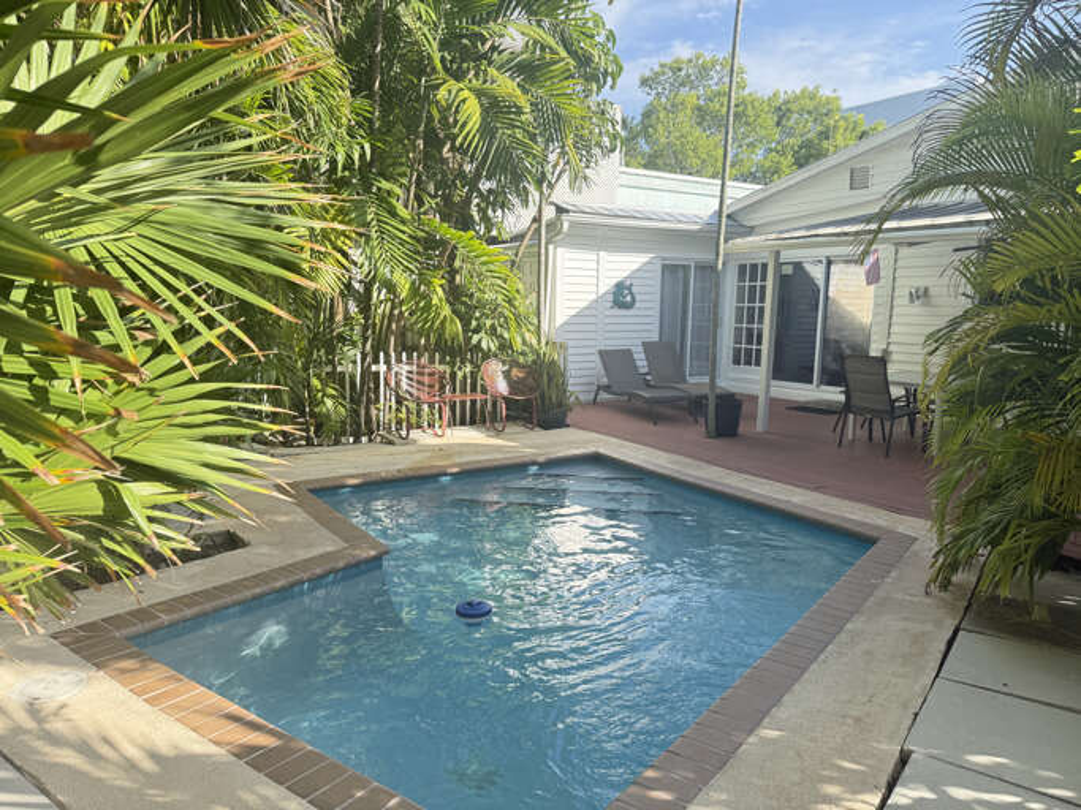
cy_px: 405
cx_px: 540
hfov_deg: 71.6
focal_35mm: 24
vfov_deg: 56.8
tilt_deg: -7.6
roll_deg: -1.5
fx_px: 749
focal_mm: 6.76
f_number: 1.78
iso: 100
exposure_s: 1/1211
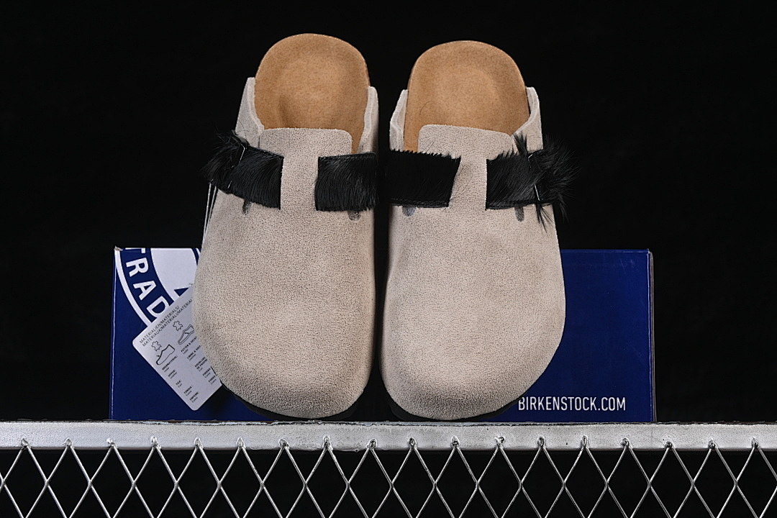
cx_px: 388
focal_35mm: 75
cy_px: 259
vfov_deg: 18.2
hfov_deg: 27.0
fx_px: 1619
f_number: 8
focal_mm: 50
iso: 160
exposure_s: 1/80
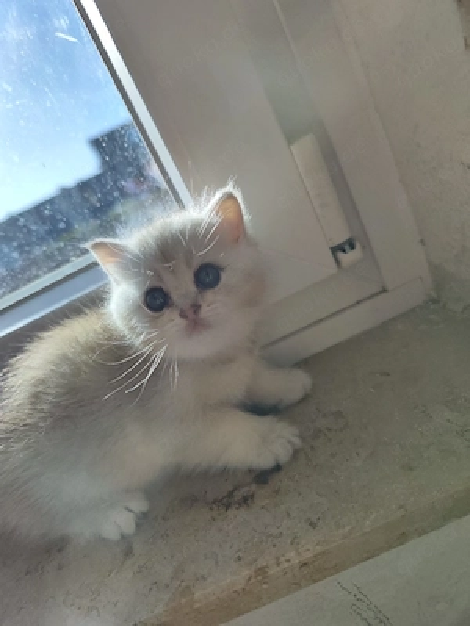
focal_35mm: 23
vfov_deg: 73.9
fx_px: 416
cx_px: 235
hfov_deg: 58.9
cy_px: 313
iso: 141
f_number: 1.69
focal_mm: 7.01
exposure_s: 1/2000
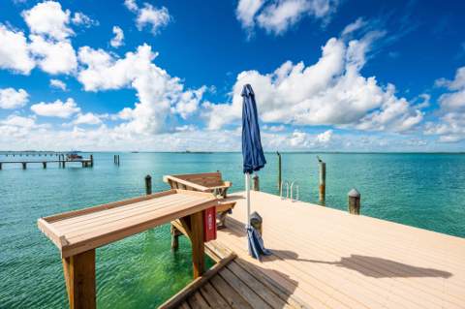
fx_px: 181
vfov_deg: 81.1
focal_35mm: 14
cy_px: 154
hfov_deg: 104.3
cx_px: 232
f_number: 10
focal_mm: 14
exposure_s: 1/200
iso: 80
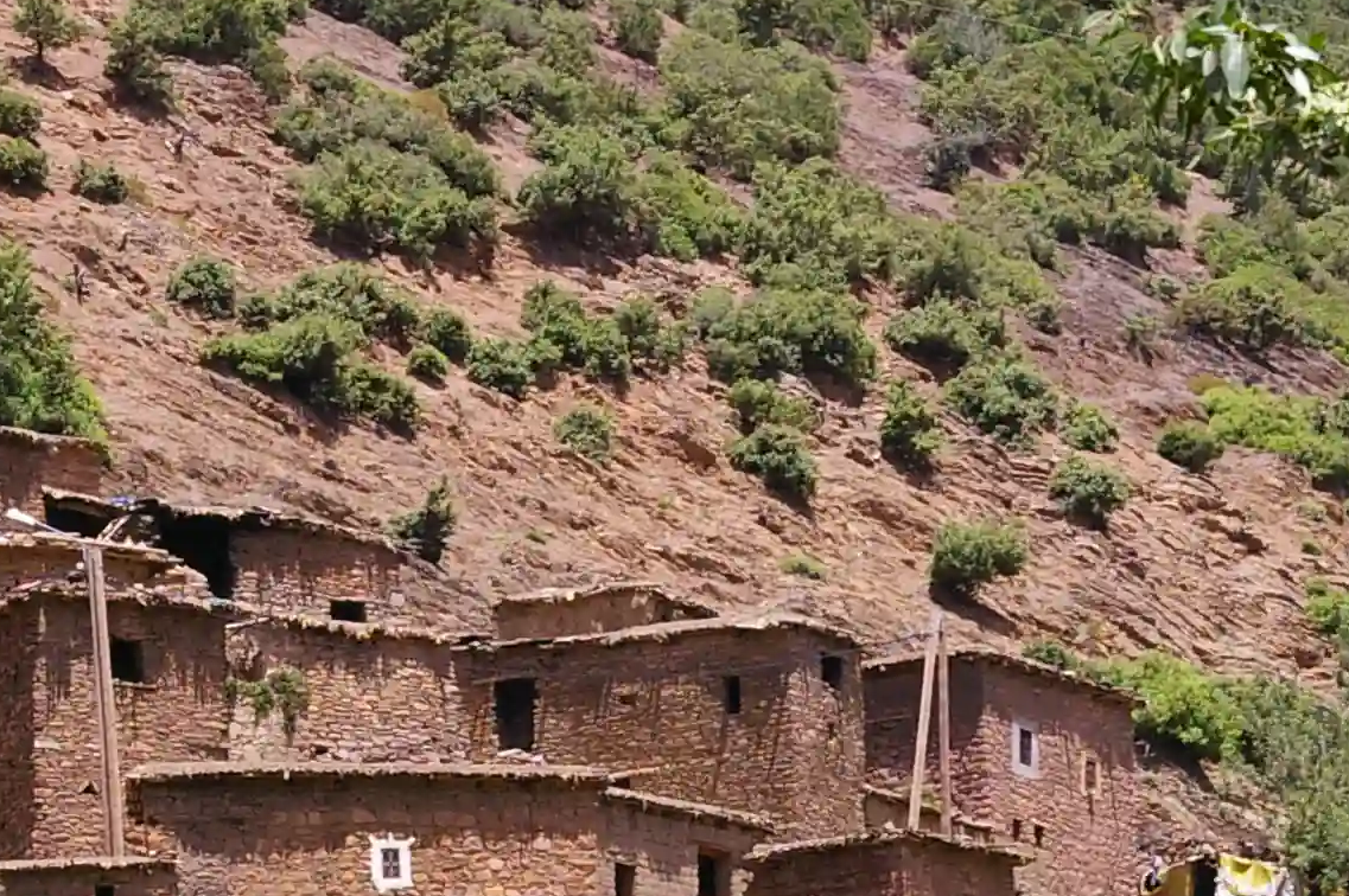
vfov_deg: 6.5
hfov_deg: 9.8
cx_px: 611
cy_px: 1175
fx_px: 7874
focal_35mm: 210
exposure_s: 1/350
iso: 800
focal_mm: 53
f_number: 11
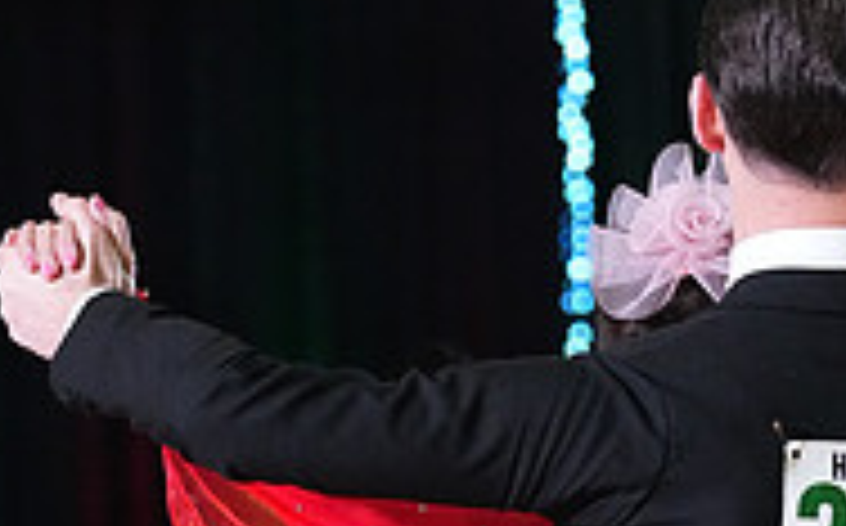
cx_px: 587
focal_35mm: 362
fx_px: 8336
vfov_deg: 3.6
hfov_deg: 5.8
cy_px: 1039
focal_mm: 115
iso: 6400
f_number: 4.5
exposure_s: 1/400
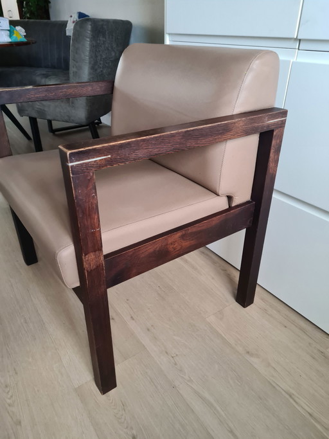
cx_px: 164
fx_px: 330
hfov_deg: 53.0
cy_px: 220
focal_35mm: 26
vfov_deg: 67.3
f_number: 1.8
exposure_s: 1/50
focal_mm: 5.4
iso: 500
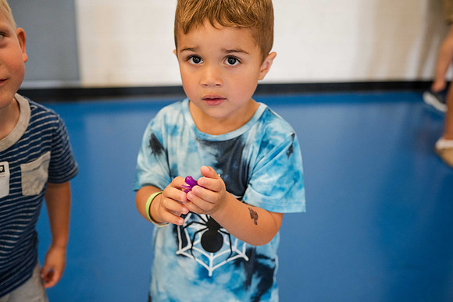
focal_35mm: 38
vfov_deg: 35.1
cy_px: 151
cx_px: 226
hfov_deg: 50.7
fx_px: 478
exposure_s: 1/125
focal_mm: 35
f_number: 2.8
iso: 2800
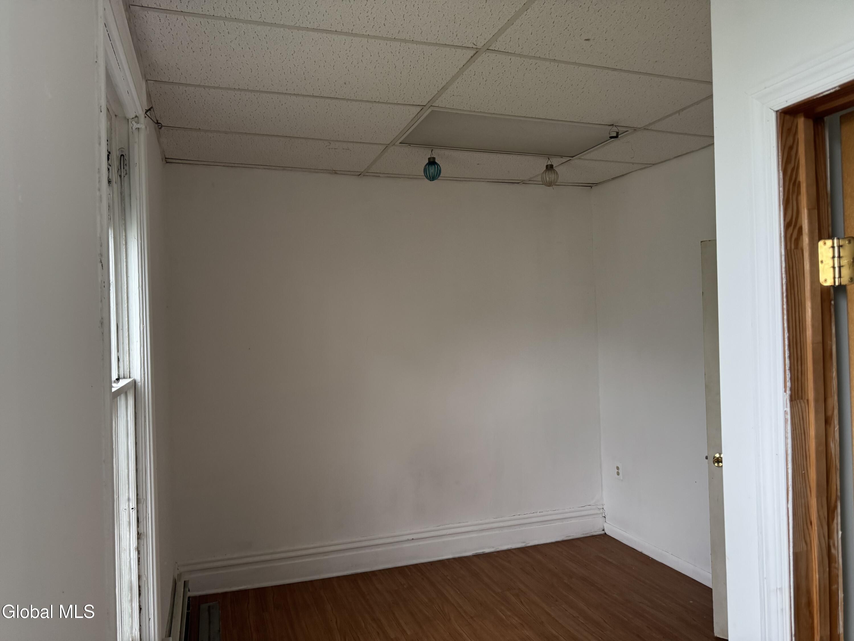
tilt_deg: +0.6
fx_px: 592
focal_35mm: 24
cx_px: 427
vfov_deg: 56.8
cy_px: 320
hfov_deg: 71.6
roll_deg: +1.2
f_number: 1.78
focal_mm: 6.76
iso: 200
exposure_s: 1/116
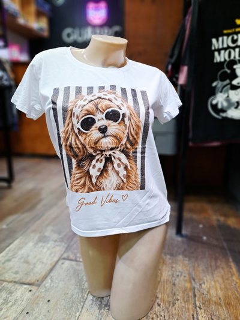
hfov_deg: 56.8
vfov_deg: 71.6
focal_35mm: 24
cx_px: 120
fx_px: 222
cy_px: 160
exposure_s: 1/50
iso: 80
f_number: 1.8
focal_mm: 5.23
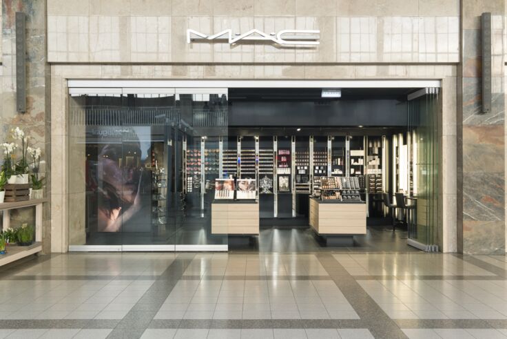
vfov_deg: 37.9
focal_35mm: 35
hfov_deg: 54.4
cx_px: 254
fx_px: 493
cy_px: 170
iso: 160
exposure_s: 1/15
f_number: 9
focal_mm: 35
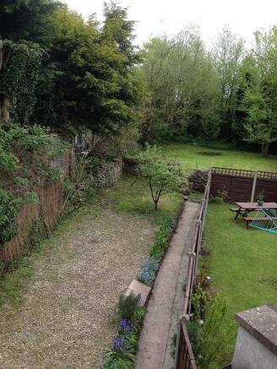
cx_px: 138
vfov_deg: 52.6
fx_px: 373
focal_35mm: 35
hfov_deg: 40.7
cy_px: 184
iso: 50
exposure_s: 1/212
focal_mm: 4.28
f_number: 2.4
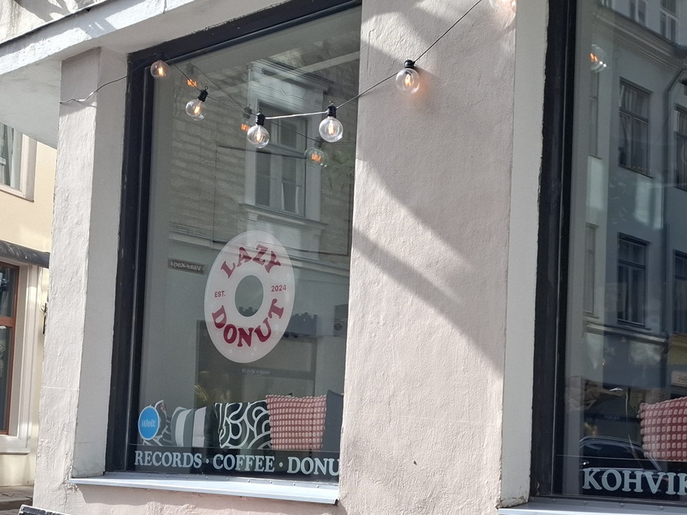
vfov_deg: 30.5
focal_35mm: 47
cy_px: 362
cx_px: 474
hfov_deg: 39.8
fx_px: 933
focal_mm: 5.54
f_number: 1.8
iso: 50
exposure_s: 1/653
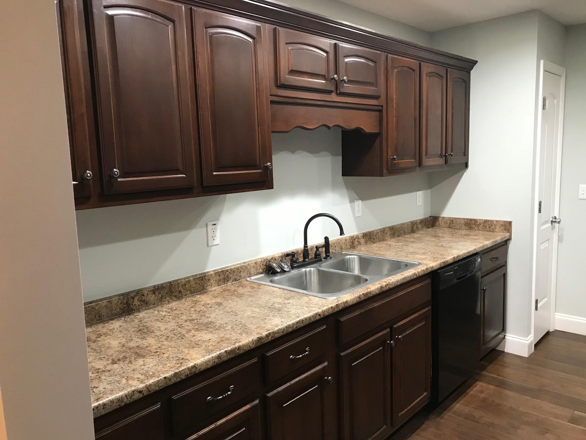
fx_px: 474
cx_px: 293
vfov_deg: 49.7
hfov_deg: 63.4
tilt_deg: -7.8
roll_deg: +1.7
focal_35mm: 28
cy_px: 220
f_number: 1.8
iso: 50
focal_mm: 3.99
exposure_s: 1/15
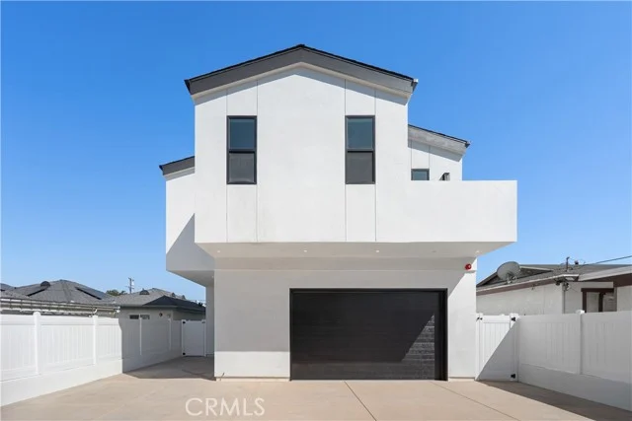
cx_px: 316
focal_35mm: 18
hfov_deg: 91.6
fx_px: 307
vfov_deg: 68.9
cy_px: 210
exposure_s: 1/1000
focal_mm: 17.5
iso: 800
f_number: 9
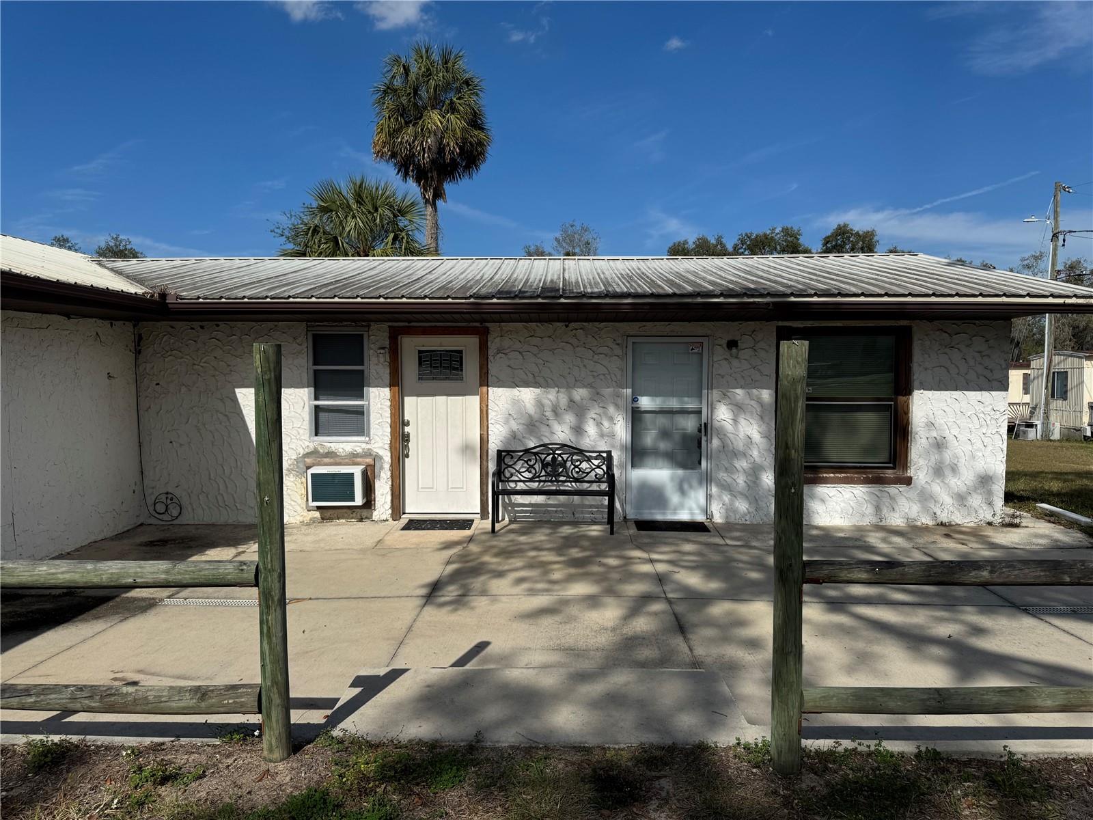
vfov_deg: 56.8
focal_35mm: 24
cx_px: 546
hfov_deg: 71.6
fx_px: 758
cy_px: 410
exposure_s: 1/9009
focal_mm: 6.76
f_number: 1.78
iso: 80
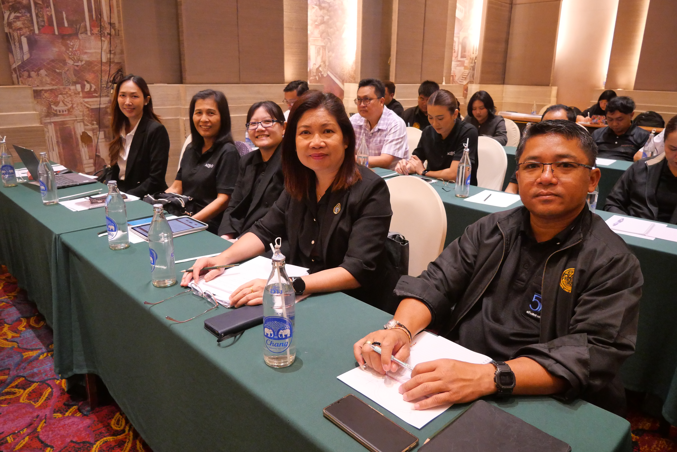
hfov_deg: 73.7
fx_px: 452
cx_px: 338
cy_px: 226
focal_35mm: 24
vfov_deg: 53.2
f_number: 3.5
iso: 3200
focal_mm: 12
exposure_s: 1/125
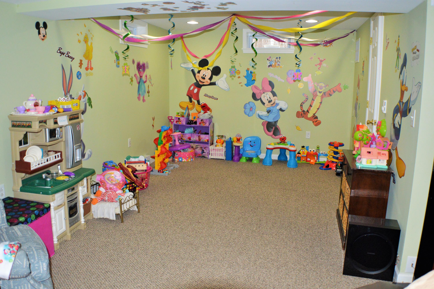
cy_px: 144
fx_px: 470
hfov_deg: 49.6
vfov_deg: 34.1
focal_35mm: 39
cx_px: 217
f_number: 4.2
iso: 1400
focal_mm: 26
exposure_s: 1/60
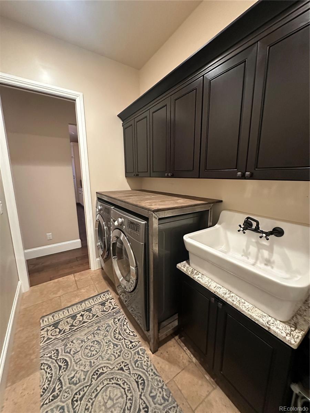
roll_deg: -0.7
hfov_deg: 85.7
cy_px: 206
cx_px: 155
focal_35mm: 14
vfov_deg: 102.1
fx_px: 167
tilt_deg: -10.3
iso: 1000
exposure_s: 1/60
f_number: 2.2
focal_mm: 2.22
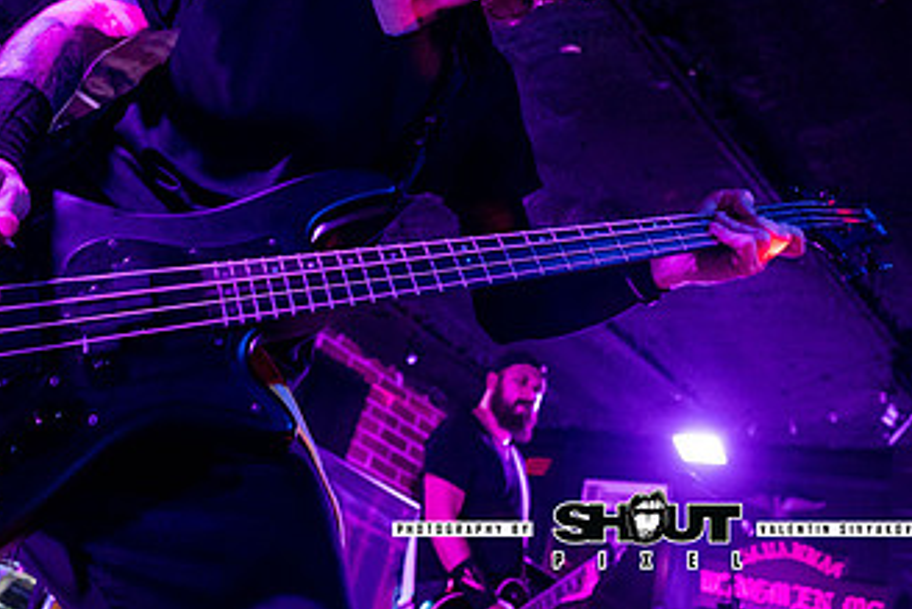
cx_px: 417
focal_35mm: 32
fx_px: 811
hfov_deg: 58.6
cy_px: 127
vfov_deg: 39.6
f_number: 2.8
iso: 2500
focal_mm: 14
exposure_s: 1/200
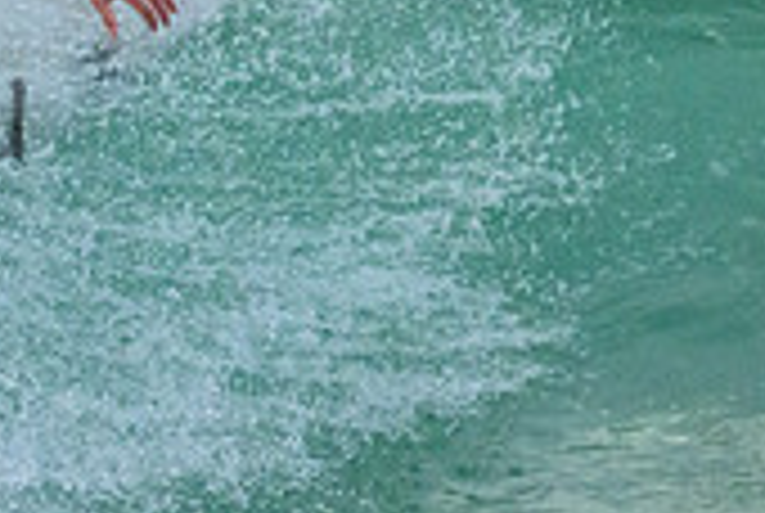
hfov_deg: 0.8
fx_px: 58028
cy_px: 56
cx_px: -450
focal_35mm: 2726
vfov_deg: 0.5
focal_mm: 800
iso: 9000
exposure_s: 1/2000
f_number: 11
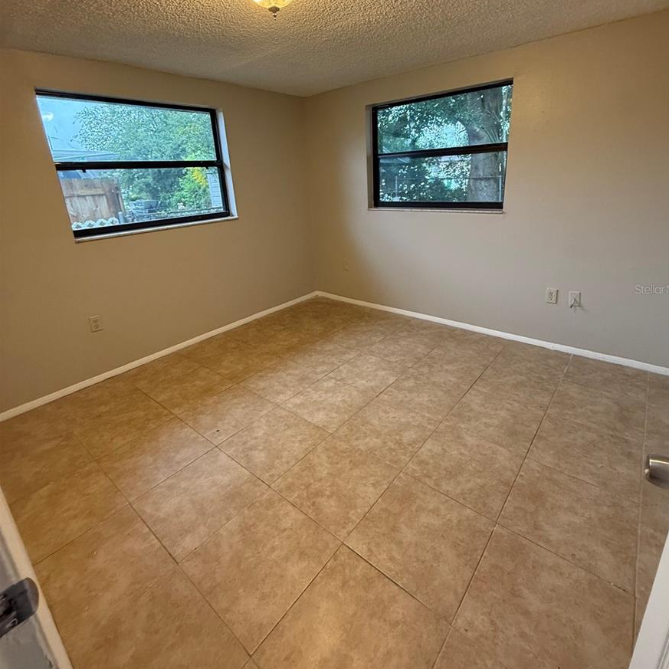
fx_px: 372
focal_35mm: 17
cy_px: 289
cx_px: 344
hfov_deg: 83.9
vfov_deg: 83.5
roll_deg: +1.9
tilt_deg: -15.4
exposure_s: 1/60
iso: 400
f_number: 2.2
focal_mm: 2.22
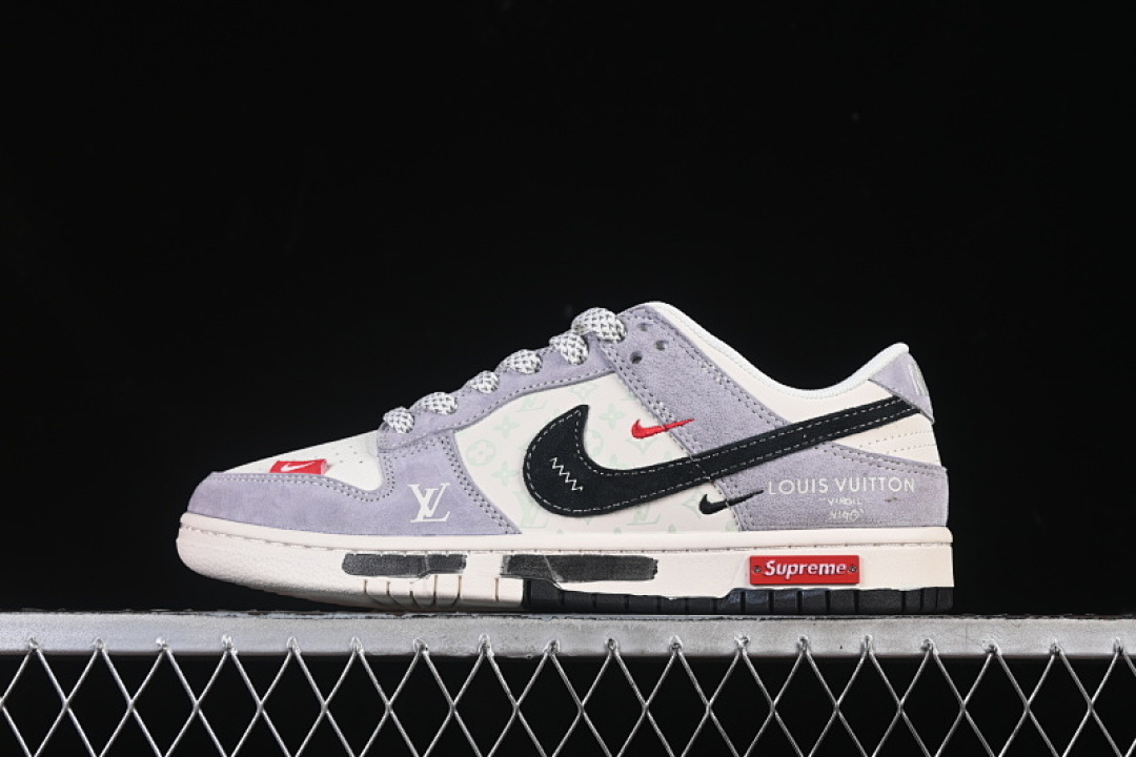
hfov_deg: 27.0
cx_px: 568
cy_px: 378
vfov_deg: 18.2
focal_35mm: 75
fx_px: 2366
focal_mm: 50
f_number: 8
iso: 160
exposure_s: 1/80
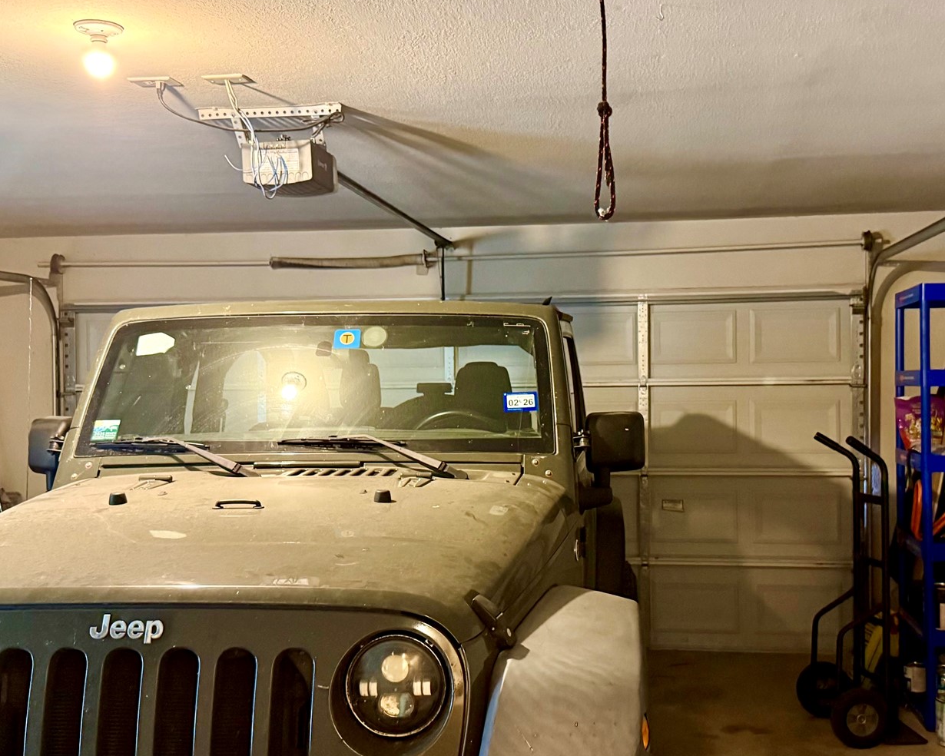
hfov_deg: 46.8
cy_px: 382
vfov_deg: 38.2
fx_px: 1091
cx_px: 528
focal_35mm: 39
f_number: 1.78
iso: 800
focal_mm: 6.76
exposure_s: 1/30
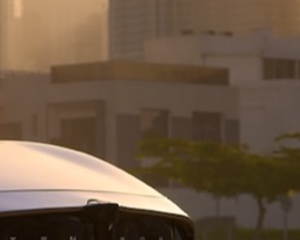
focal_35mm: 218
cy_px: 117
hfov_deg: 8.3
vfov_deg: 7.1
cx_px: -351
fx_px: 1938
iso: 100
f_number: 4.5
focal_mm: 50
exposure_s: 1/2500
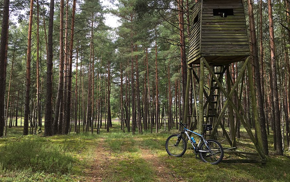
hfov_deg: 61.2
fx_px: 245
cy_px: 80
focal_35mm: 31
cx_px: 145
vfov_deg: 40.6
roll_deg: +0.3
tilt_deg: +7.3
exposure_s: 1/354
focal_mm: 4.15
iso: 25
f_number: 2.2
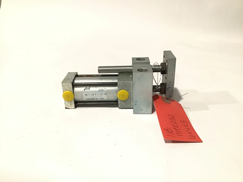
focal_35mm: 31
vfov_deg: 45.4
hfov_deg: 58.4
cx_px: 122
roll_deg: +0.3
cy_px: 91
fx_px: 218
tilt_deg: -25.8
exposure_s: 1/30
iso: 160
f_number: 2.4
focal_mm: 3.3
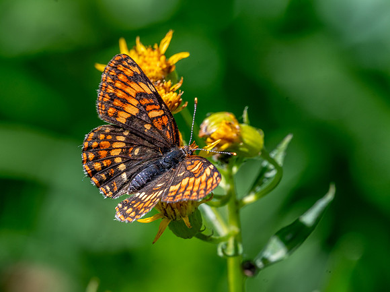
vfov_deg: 2.1
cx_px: 99
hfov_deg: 2.8
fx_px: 8021
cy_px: 171
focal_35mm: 713
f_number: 11
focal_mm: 400
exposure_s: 1/160
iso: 200
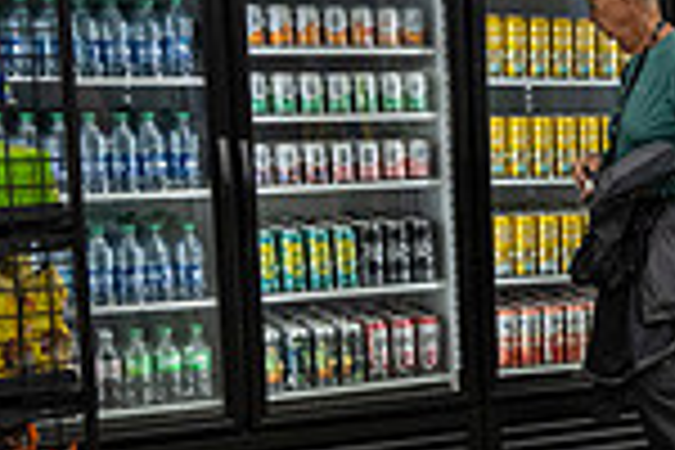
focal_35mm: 93
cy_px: 245
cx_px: 1112
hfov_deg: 18.5
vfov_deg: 14.7
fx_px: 1744
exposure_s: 1/400
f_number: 5
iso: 2500
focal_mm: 24
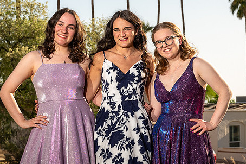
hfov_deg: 16.3
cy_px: 38
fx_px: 860
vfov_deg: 10.8
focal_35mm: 126
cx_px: 152
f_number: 8
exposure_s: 1/200
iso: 50
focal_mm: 70
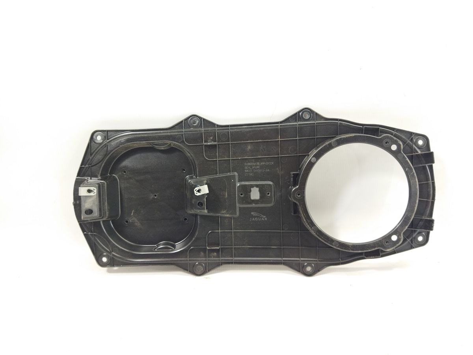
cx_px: 236
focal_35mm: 27
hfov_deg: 65.3
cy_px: 178
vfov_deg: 51.4
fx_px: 369
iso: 130
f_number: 1.79
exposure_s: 1/50
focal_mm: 4.71
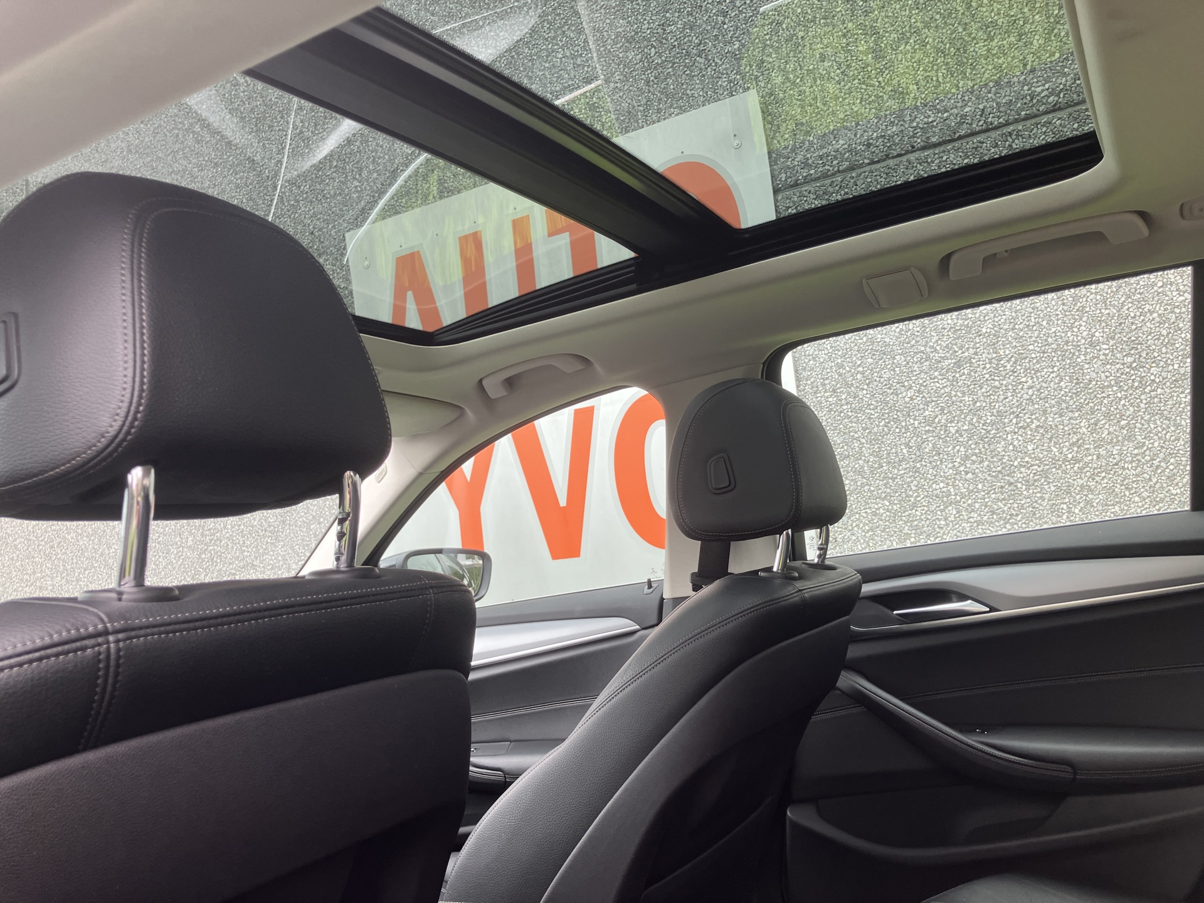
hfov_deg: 63.4
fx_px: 974
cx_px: 602
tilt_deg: +7.0
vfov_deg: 49.7
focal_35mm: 28
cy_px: 452
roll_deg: +6.6
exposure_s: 1/121
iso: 25
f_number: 1.8
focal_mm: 3.99
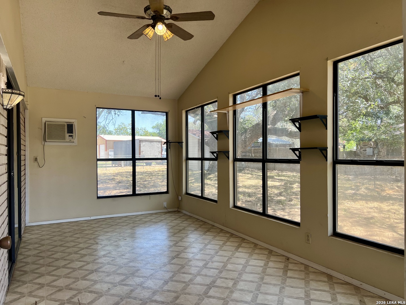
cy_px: 152
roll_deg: +0.1
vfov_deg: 53.1
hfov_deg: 67.3
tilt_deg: -1.0
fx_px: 305
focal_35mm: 26
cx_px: 203
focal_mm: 5.7
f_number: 1.5
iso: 50
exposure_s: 1/326
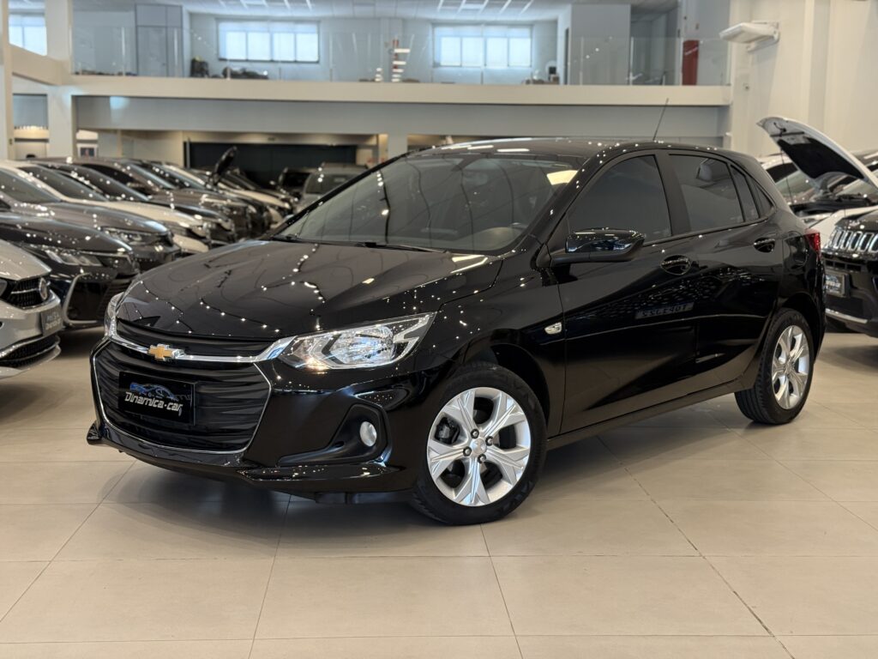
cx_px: 439
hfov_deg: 39.7
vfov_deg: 30.3
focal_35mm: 48
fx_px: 1217
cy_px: 330
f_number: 1.78
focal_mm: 6.76
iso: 200
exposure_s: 1/60
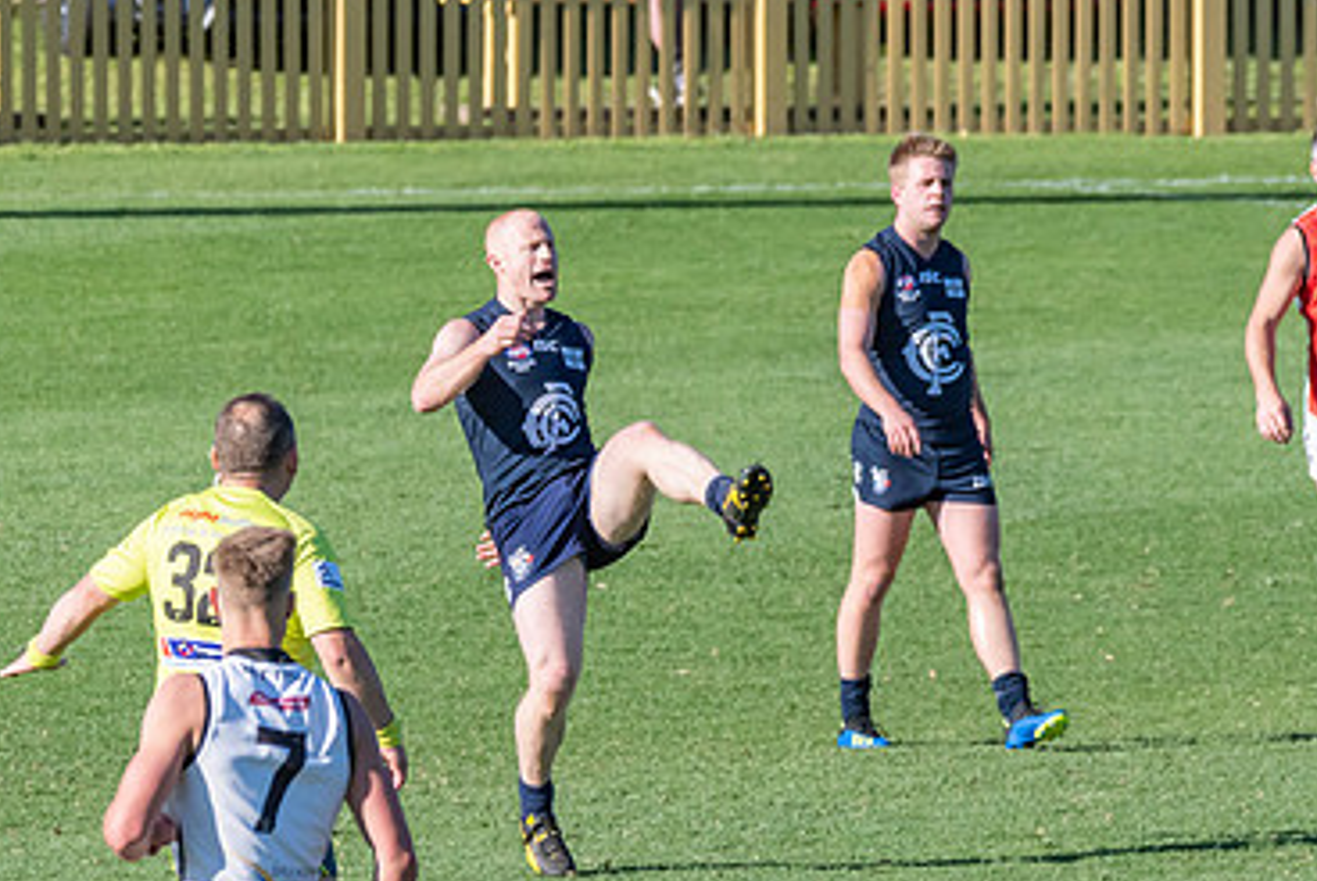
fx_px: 36867
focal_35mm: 1007
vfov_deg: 1.4
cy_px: 438
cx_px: 615
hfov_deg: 2.0
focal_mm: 350
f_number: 10
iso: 800
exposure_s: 1/1600
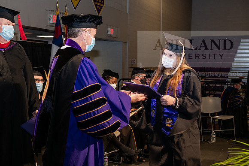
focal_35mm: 56
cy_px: 83
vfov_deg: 24.2
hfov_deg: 35.6
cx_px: 124
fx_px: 387
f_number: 6.3
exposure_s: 1/200
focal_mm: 56
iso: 1600
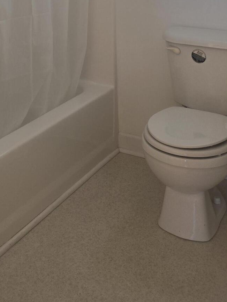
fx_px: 463
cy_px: -12
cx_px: 64
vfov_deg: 32.7
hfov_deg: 27.2
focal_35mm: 53
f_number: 1.7
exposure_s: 1/120
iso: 80
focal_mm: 6.3
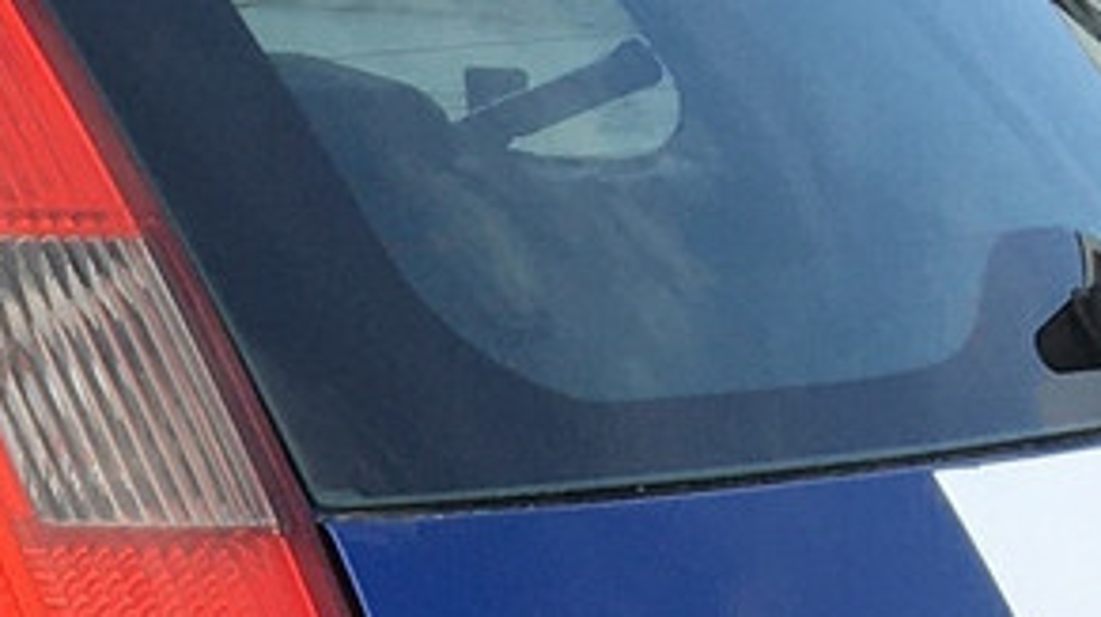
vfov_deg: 6.8
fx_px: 5075
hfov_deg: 11.1
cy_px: 969
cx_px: -1192
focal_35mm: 174
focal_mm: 4.15
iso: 25
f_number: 2.2
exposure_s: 1/999
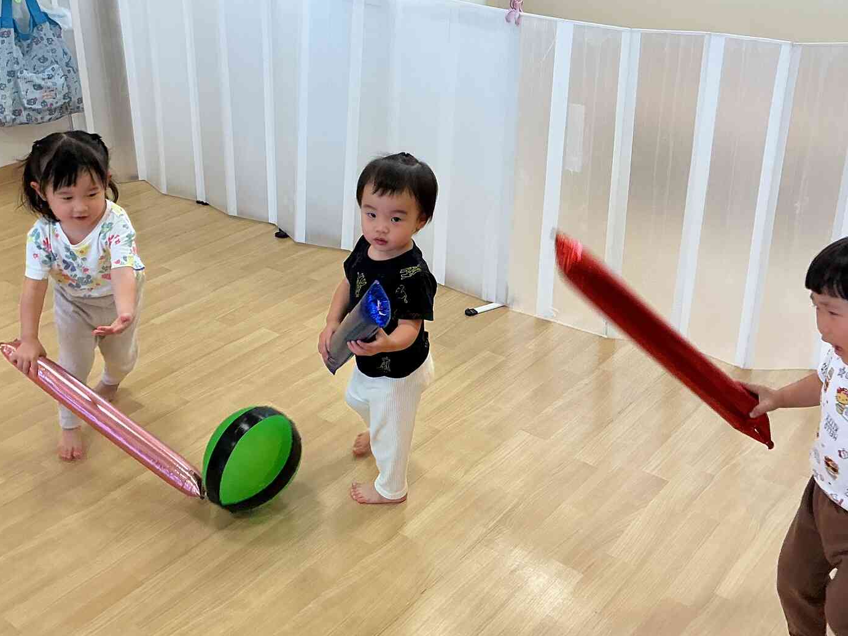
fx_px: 1053
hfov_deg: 43.8
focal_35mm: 43
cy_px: 235
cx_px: 396
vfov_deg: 33.4
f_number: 1.8
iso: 32
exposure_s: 1/120
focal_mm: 3
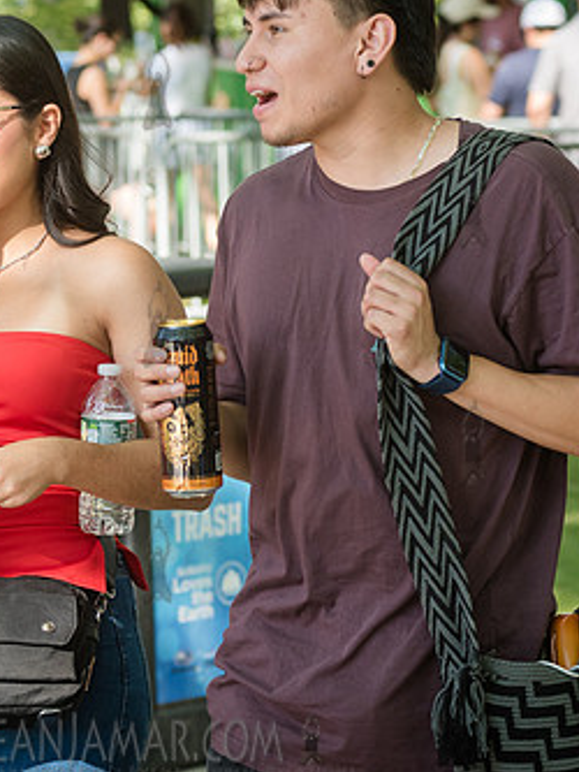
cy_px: 370
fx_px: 3477
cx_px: 49
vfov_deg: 12.7
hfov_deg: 9.5
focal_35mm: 156
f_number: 4.5
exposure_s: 1/400
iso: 500
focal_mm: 80
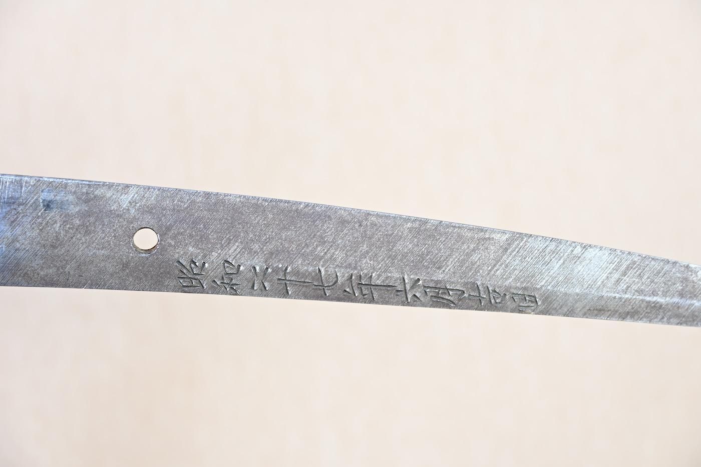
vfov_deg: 16.3
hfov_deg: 24.2
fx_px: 1635
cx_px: 350
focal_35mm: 84
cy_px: 234
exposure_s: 1/2
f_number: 5
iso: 100
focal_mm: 56
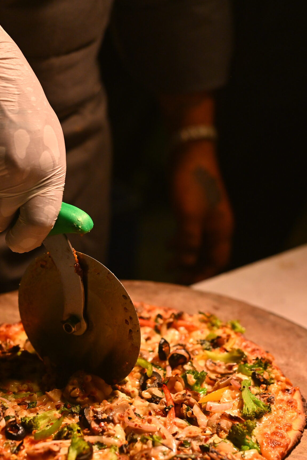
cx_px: 130
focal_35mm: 74
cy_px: 264
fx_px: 947
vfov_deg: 27.3
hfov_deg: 18.4
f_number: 3.2
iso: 1600
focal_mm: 50
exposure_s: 1/500
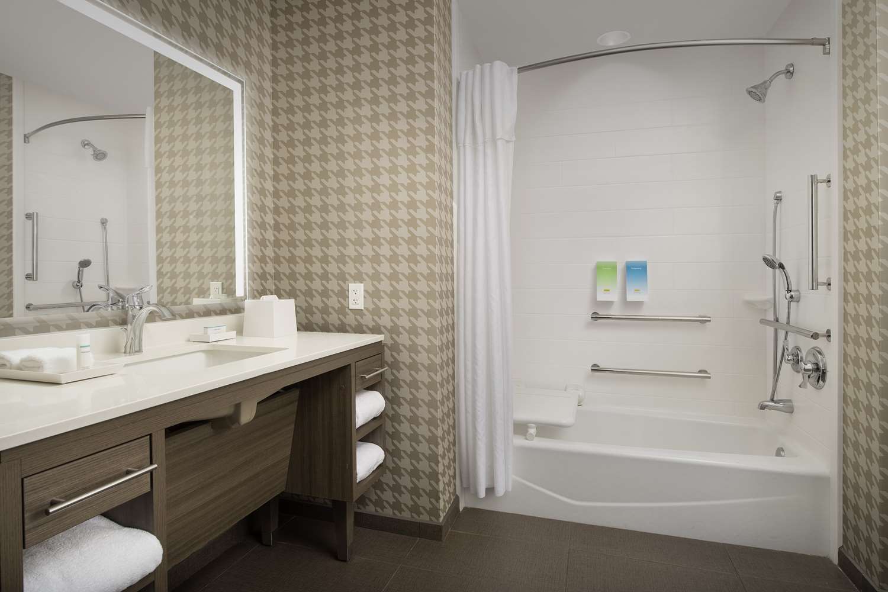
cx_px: 444
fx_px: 493
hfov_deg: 84.0
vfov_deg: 61.9
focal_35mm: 20
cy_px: 296
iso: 100
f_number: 11
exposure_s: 3
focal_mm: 20
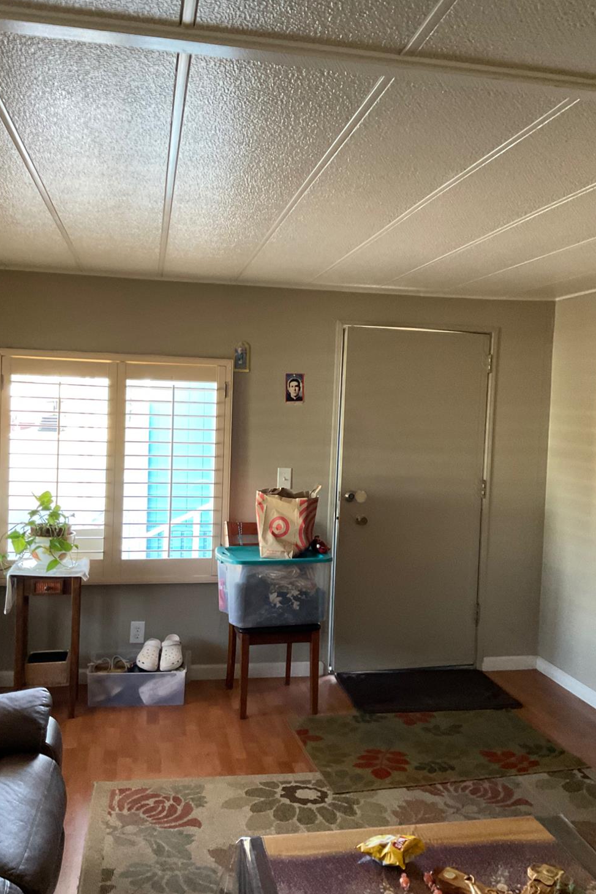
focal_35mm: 31
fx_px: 770
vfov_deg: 60.3
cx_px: 289
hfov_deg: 42.3
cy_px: 438
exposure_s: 1/60
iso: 200
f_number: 1.8
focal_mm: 3
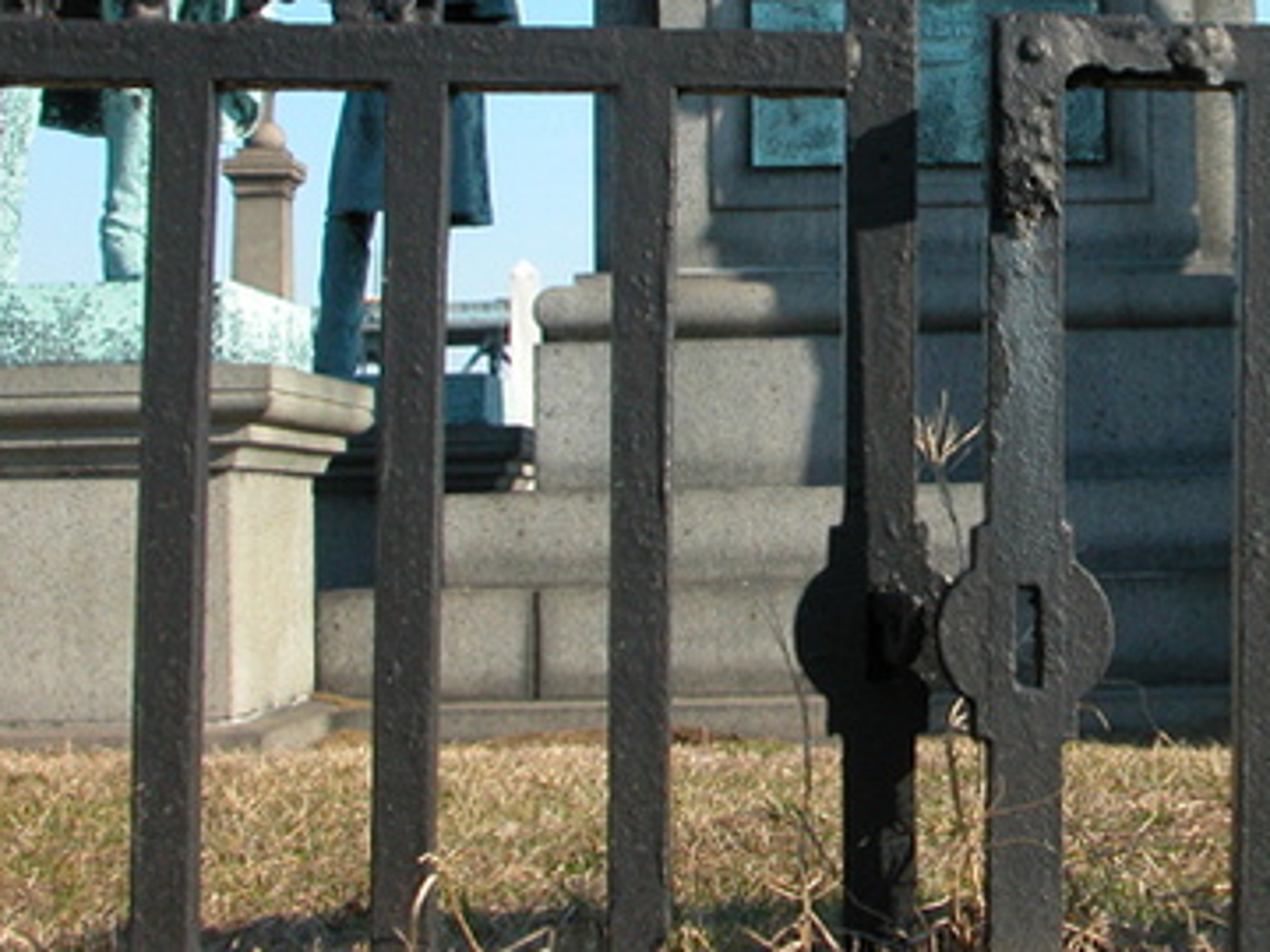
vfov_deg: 18.9
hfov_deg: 24.9
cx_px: 1041
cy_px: 148
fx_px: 2825
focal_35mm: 77
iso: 100
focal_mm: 8.9
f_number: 5.6
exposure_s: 1/231
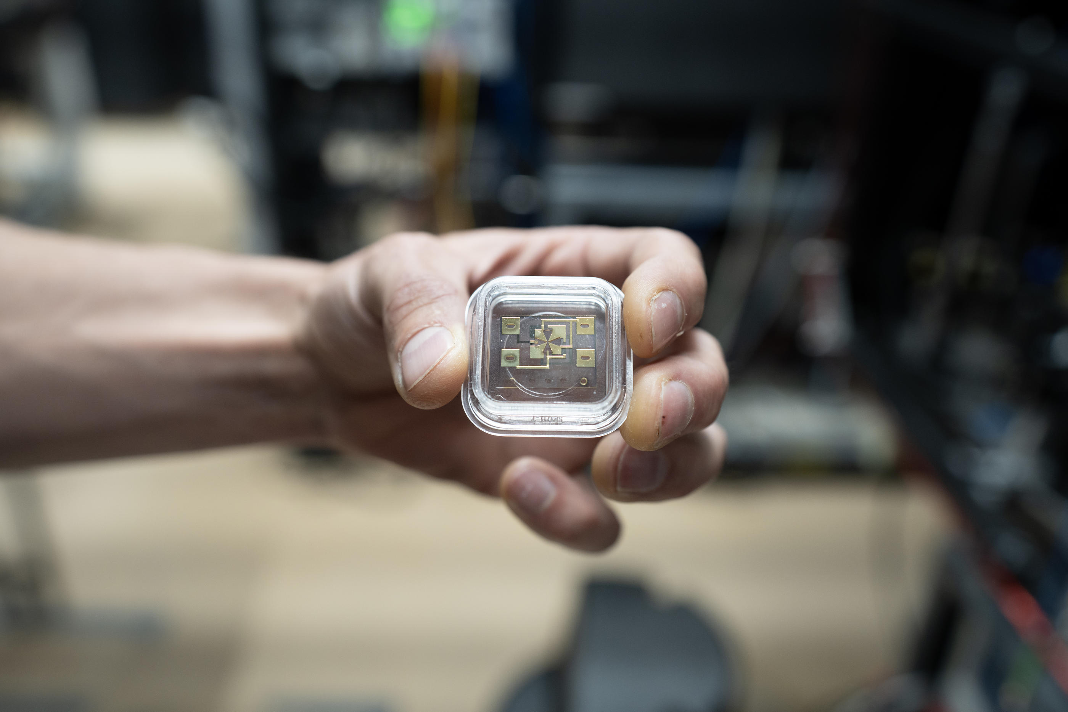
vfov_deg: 38.9
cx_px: 534
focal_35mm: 34
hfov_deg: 55.8
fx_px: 1009
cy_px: 356
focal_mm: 34
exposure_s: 1/50
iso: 800
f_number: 3.2
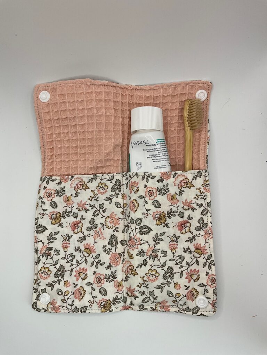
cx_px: 134
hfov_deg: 48.2
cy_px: 178
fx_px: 298
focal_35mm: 29
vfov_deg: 61.7
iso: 25
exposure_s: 1/389
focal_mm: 3
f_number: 1.8
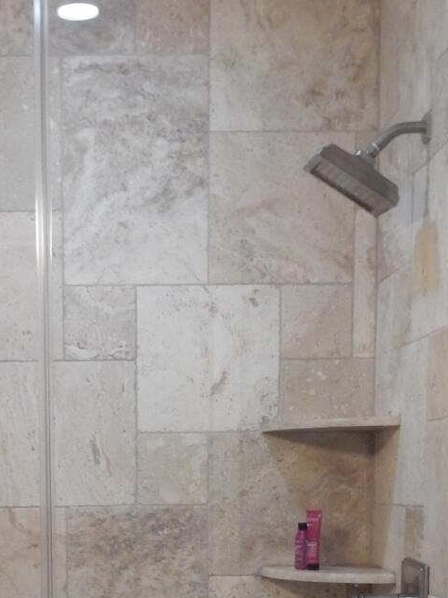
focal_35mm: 79
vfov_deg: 22.9
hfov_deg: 18.5
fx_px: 1363
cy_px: 703
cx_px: 93
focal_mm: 4.5
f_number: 3.7
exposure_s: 1/30
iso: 360
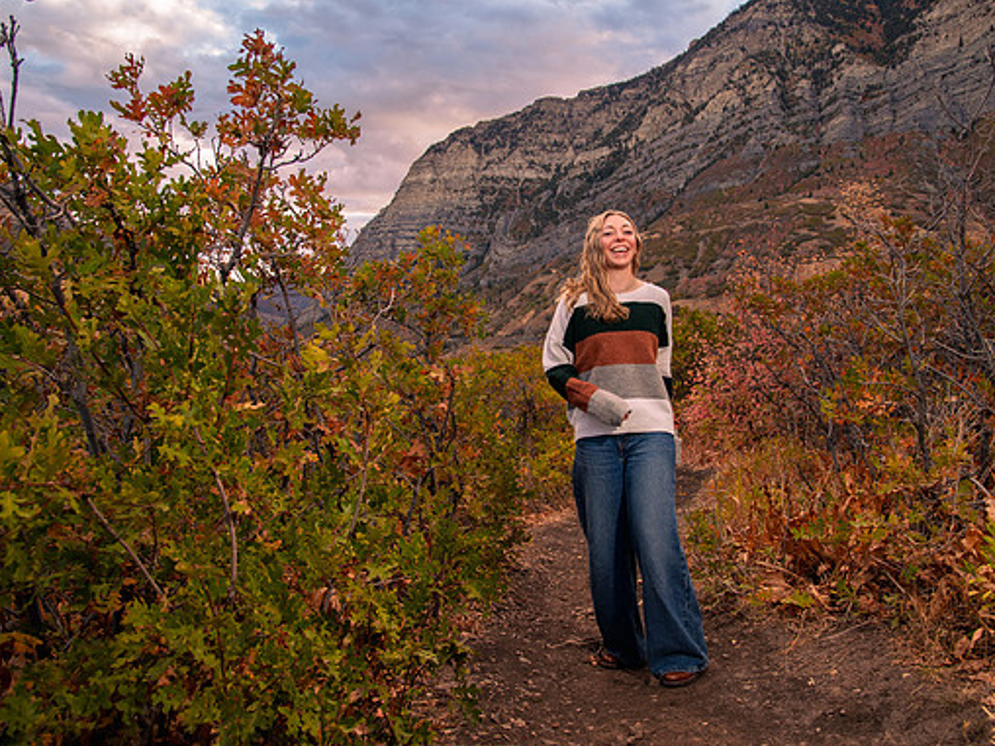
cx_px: 516
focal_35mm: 28
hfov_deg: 63.4
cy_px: 348
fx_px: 805
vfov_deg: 49.7
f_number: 5.6
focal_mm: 24
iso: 1250
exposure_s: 1/160
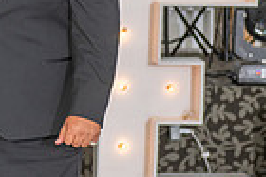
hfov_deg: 7.8
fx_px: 1897
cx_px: -182
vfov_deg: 5.3
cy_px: 98
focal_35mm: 257
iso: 500
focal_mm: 62
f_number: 3.5
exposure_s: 1/200
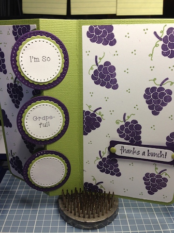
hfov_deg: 42.9
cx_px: 87
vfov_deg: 55.4
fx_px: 221
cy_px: 116
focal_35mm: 33
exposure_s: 1/60
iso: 64
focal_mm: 4.12
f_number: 2.4
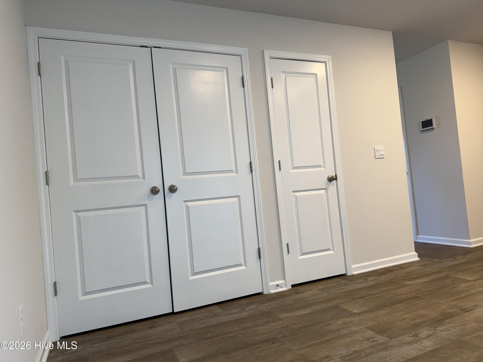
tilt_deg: +2.4
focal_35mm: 24
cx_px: 242
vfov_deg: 56.8
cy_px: 181
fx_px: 335
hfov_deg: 71.6
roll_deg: +4.8
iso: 160
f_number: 1.78
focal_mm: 6.76
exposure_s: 1/120
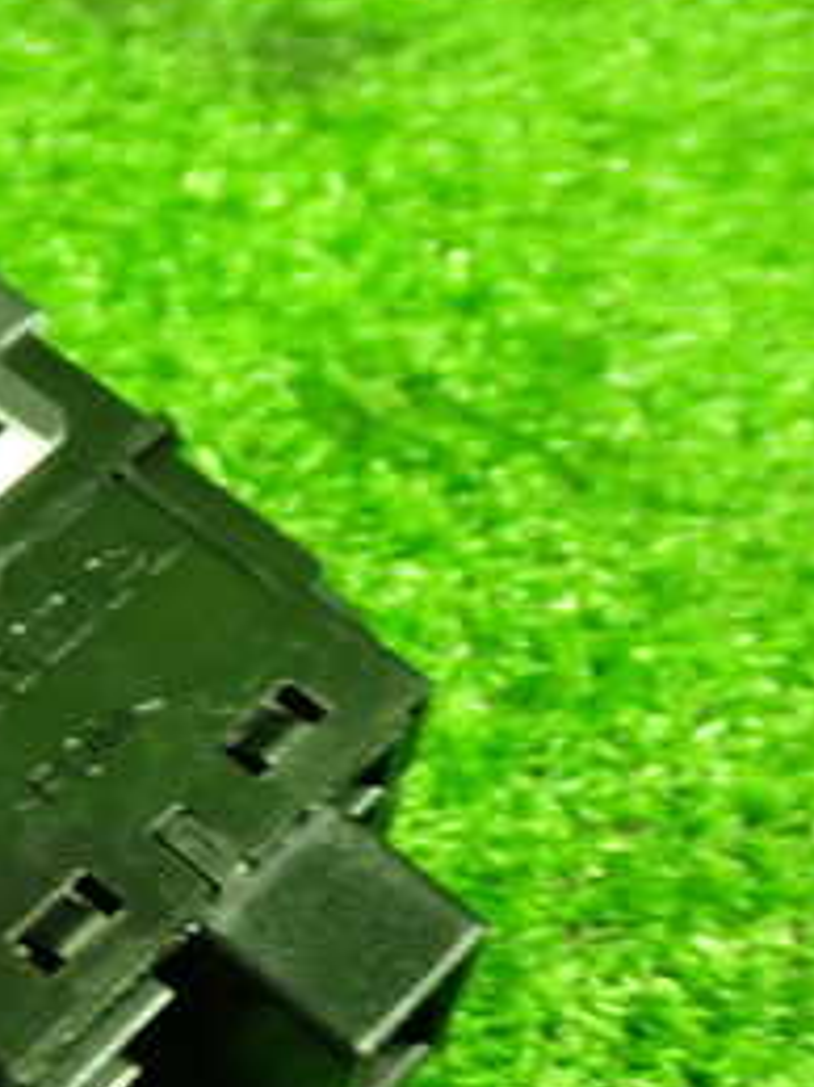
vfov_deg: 22.2
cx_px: 76
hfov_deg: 16.5
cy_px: 747
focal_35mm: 88
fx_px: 2761
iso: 800
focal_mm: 6.83
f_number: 2.7
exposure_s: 1/30
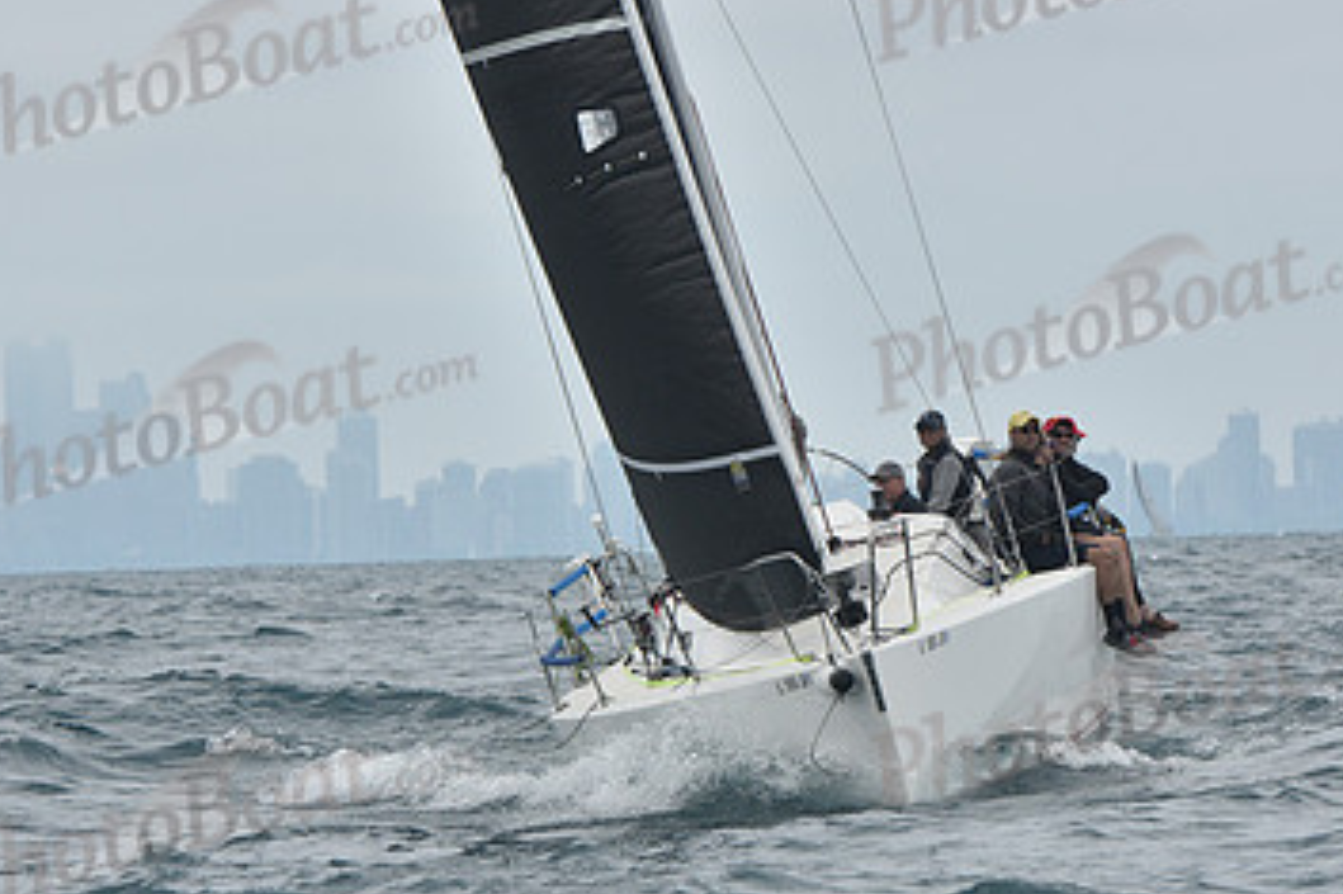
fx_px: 12267
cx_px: 677
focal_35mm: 329
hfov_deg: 6.3
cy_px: 565
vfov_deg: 4.2
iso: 250
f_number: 11
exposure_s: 1/800
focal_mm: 200
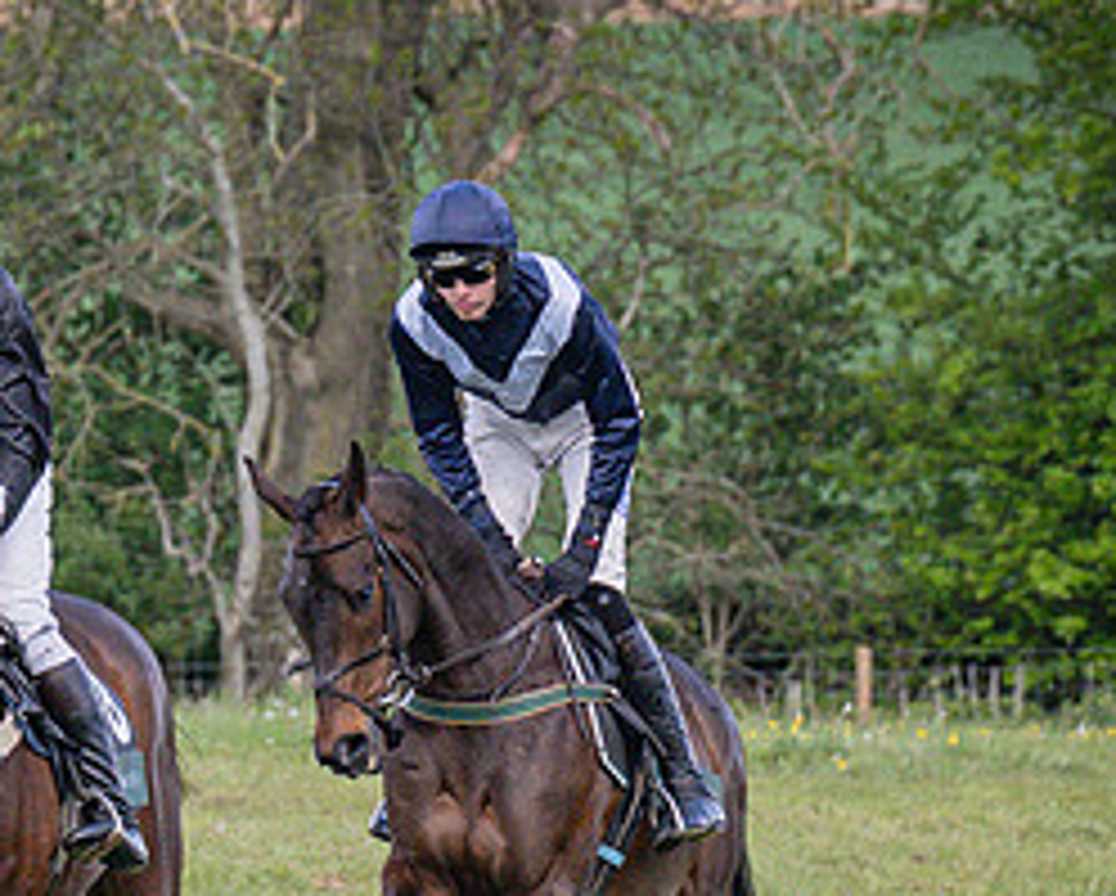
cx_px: -280
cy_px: 657
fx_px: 25793
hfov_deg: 2.5
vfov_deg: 2.0
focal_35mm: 780
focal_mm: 120
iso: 400
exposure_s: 1/2000
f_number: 4
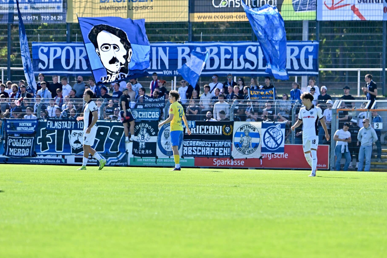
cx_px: 187
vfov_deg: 4.7
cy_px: 119
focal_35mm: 291
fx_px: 3128
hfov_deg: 7.1
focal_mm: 260
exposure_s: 1/1600
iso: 500
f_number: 5.6
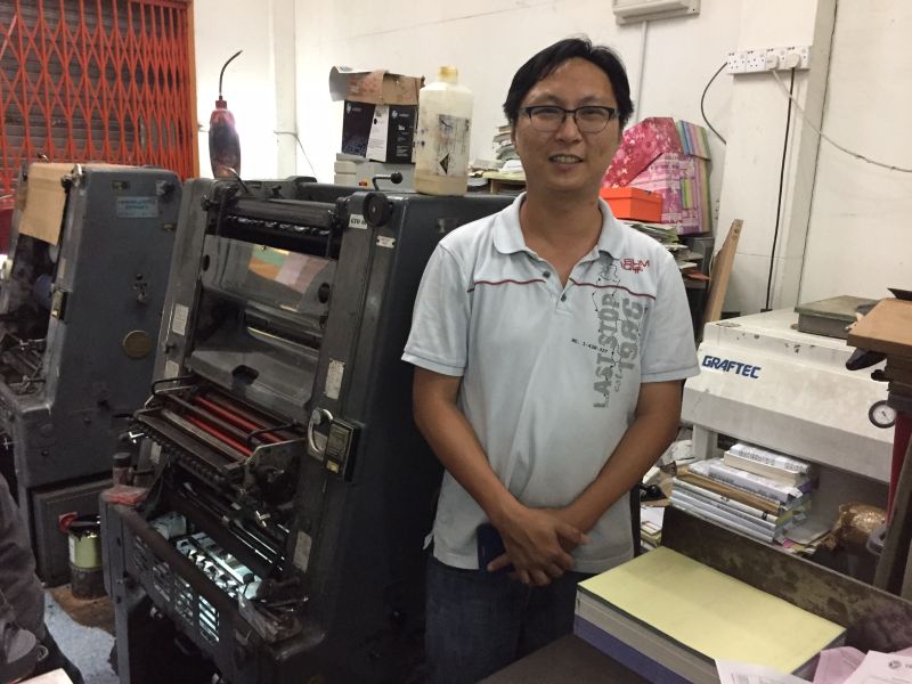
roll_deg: -2.8
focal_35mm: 29
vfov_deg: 48.2
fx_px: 764
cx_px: 456
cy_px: 342
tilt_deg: -12.9
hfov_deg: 61.7
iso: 250
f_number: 2.2
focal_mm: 4.15
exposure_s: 1/25
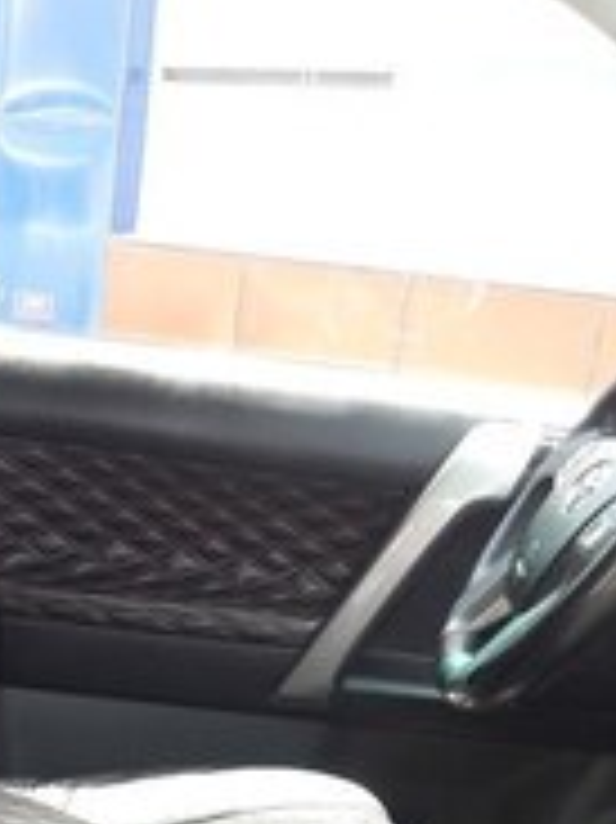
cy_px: 1067
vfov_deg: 22.9
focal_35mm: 76
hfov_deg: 18.5
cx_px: -94
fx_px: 1805
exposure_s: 1/50
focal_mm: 3.7
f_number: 1.9
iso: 50
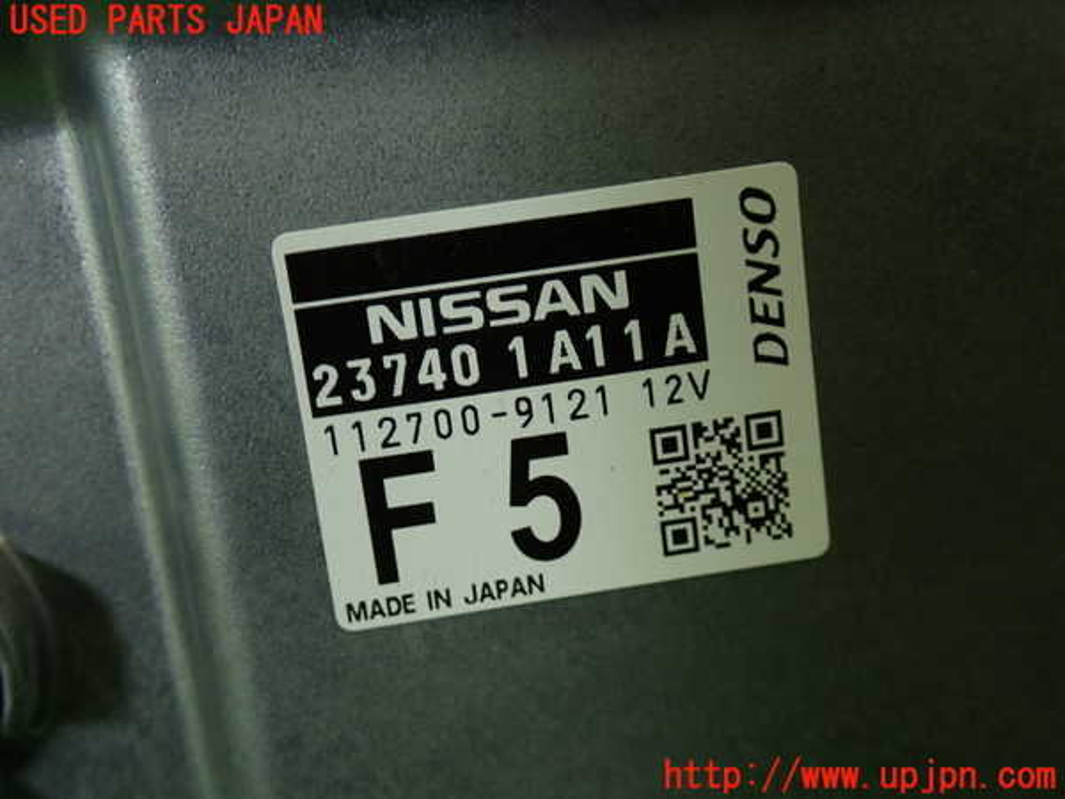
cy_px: 400
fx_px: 1354
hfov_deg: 42.9
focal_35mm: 44
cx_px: 532
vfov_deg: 32.9
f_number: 2.9
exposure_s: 1/50
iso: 200
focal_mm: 7.84
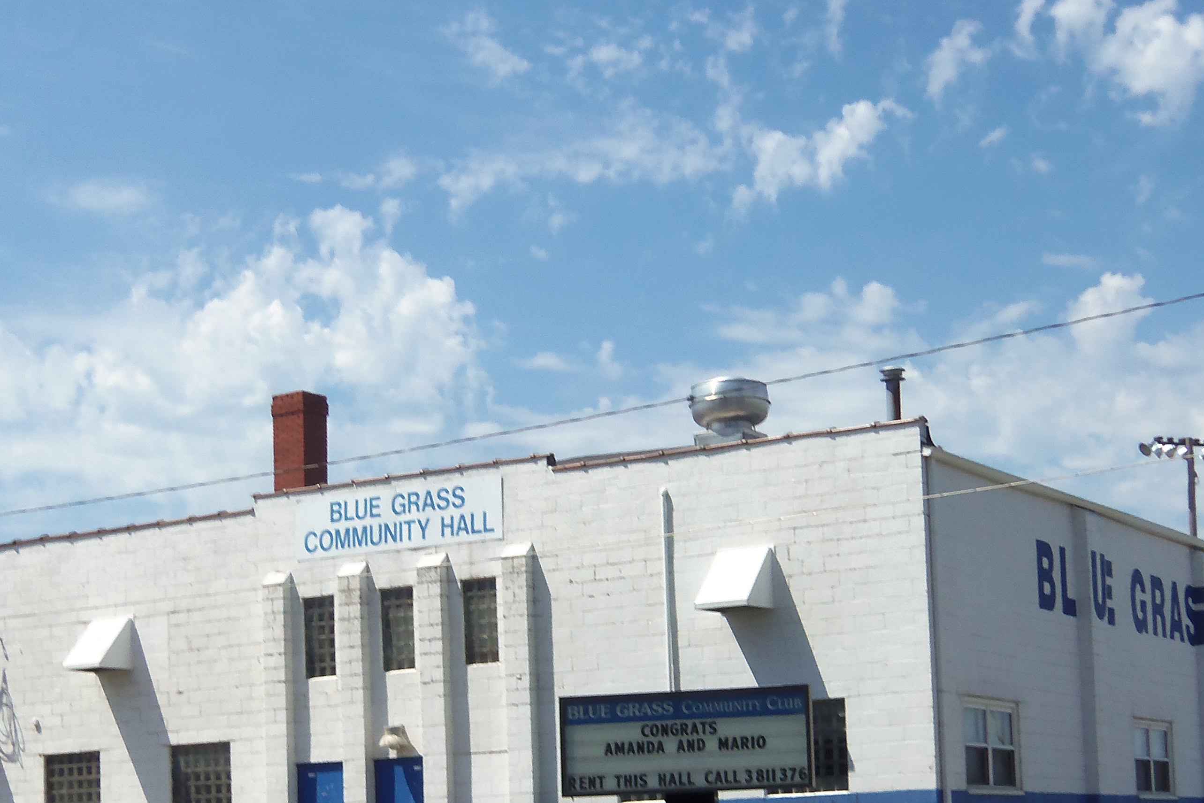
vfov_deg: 19.0
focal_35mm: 71
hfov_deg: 28.4
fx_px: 2374
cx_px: 638
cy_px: 667
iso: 64
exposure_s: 1/100
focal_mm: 6.8
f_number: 11.7
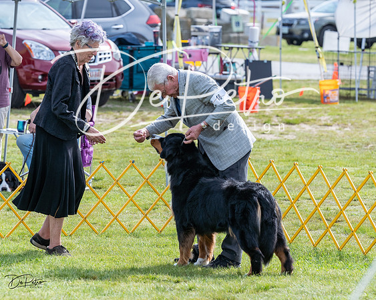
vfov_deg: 6.1
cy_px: 134
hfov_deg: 7.6
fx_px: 2829
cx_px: 199
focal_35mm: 254
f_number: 5.6
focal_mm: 200
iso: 640
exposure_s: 1/1250
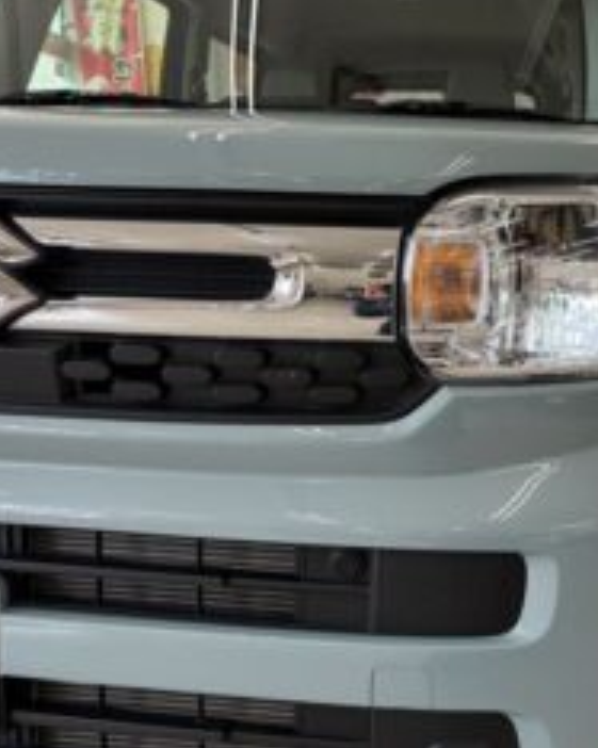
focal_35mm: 38
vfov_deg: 47.9
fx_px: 841
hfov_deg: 38.2
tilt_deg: -6.9
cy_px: 337
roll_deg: -1.3
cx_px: 445
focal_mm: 5.96
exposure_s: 1/182
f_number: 1.6
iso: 50
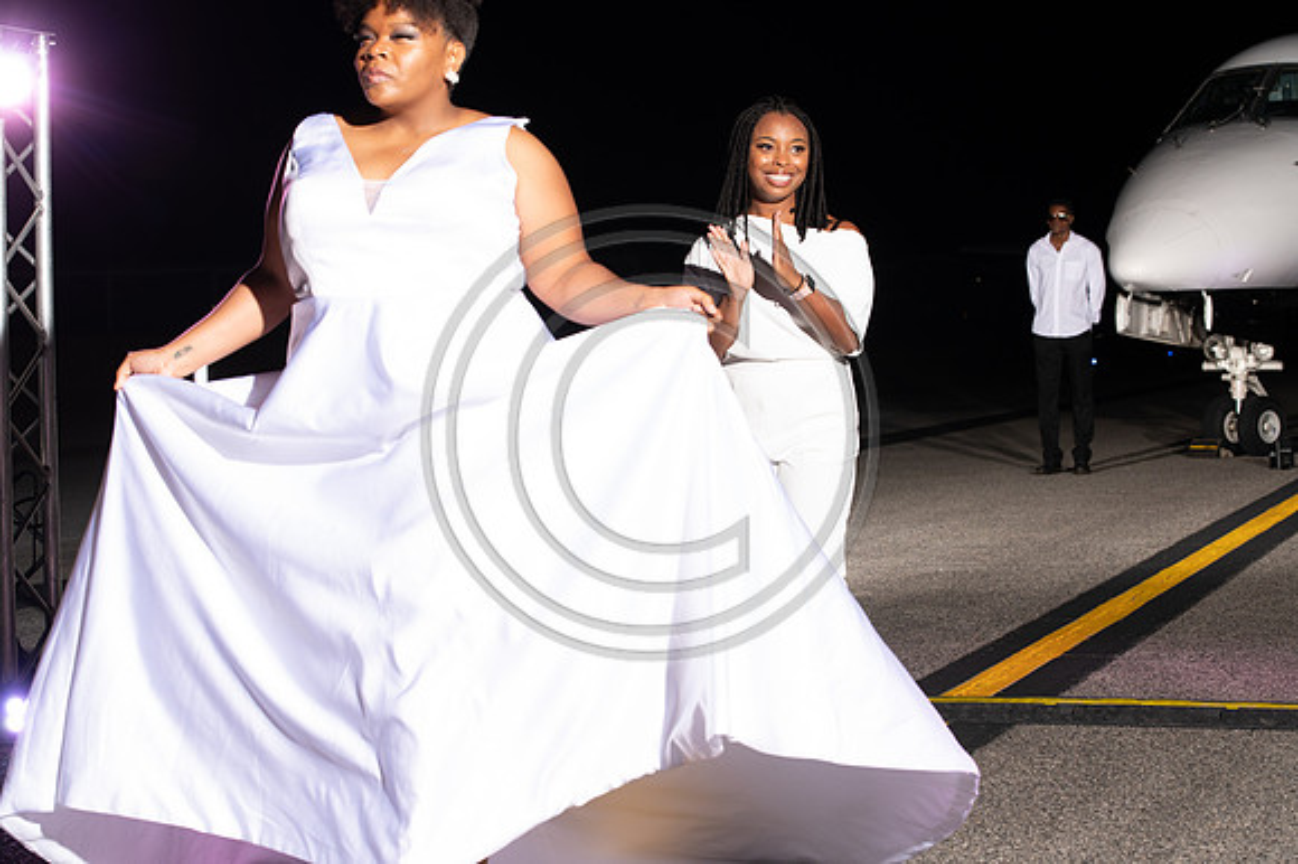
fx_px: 2522
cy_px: 432
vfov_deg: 19.4
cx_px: 649
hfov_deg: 28.9
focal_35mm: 70
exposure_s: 1/200
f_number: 6.3
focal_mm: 70
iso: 1000
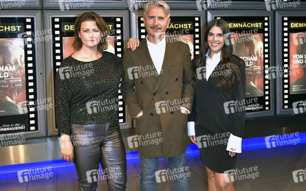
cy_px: 89
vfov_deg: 38.3
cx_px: 154
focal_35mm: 33
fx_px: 275
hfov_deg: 58.1
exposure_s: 1/160
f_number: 5.6
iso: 1600
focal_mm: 32
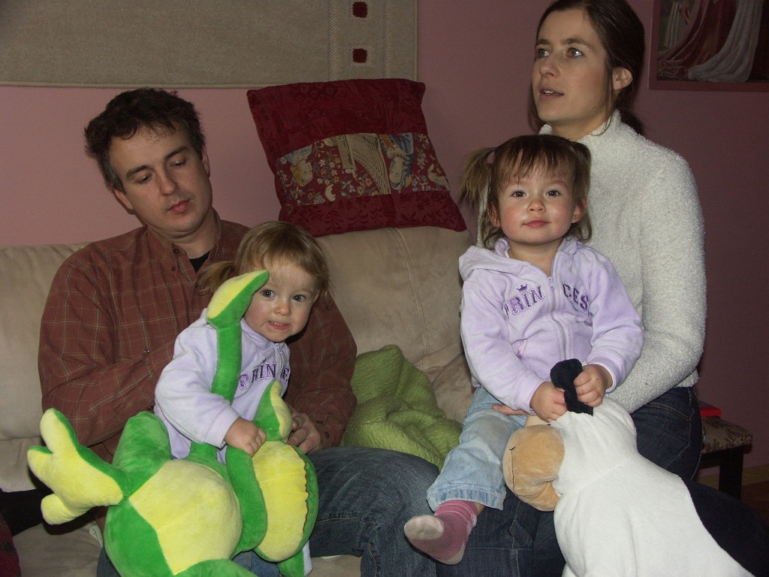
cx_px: 384
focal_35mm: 41
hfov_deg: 45.8
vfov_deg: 35.1
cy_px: 288
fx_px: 911
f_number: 2.8
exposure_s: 1/50
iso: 200
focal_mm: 10.65
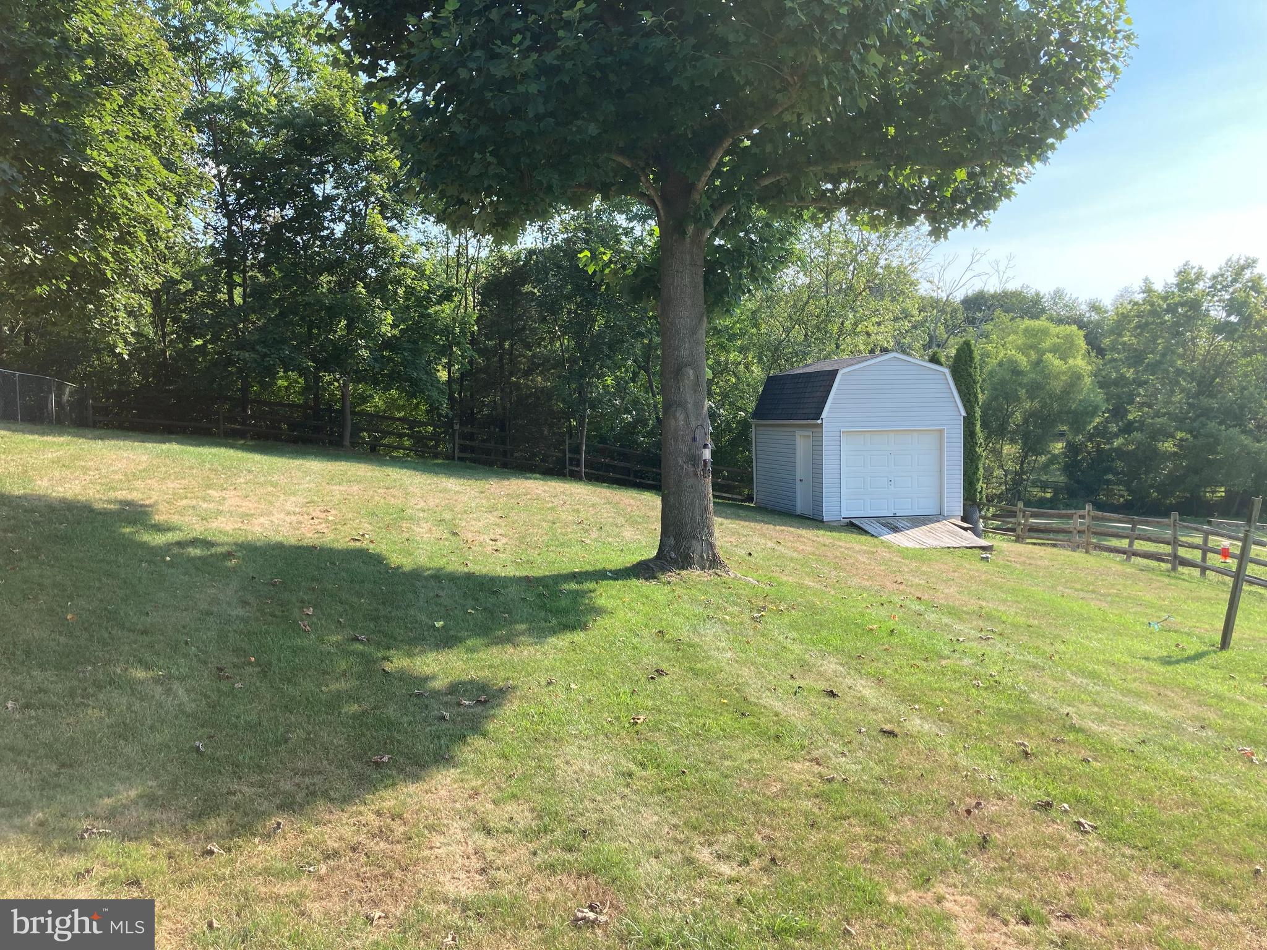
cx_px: 634
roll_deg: +2.1
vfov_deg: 49.7
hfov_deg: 63.4
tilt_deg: -2.7
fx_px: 1025
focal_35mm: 28
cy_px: 475
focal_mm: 3.99
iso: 20
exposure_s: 1/585
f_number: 1.8
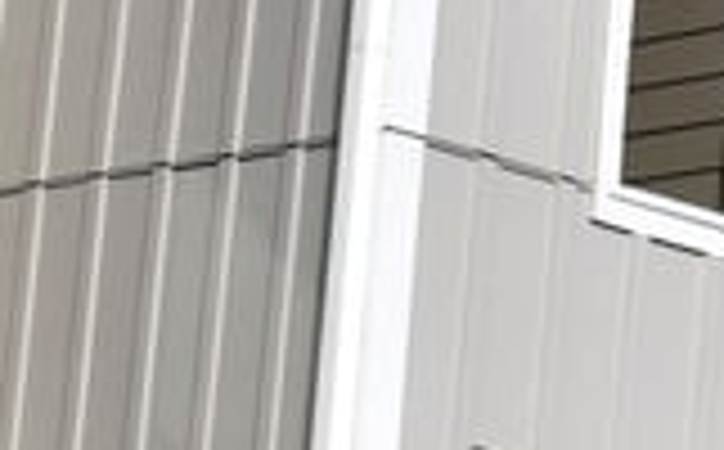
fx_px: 5850
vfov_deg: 4.4
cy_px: 632
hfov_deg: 6.3
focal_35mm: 297
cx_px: 2446
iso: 400
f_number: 8
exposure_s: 1/2000
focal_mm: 26
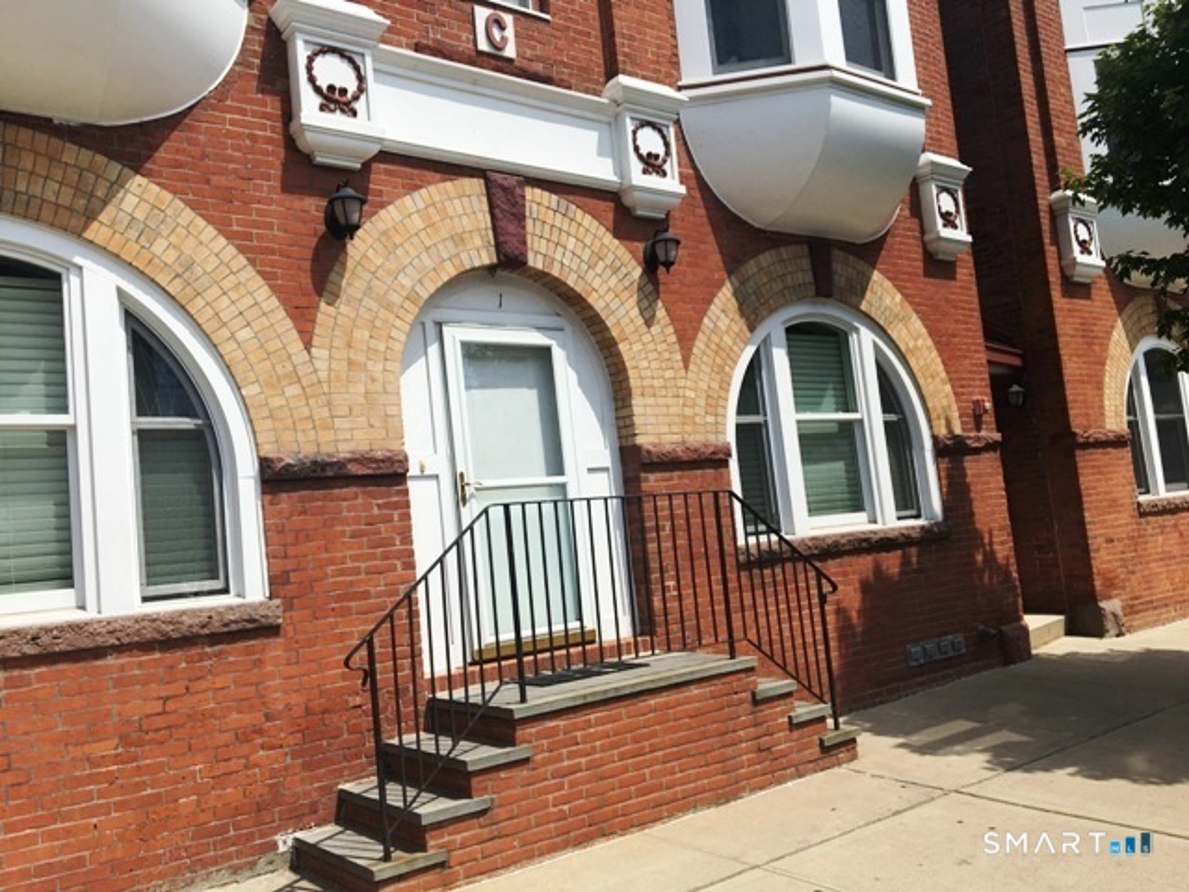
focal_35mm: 29
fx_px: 996
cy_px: 446
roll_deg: +3.9
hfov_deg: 61.7
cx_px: 594
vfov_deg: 48.2
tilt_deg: +3.8
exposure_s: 1/2849
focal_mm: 4.15
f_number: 2.2
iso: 25
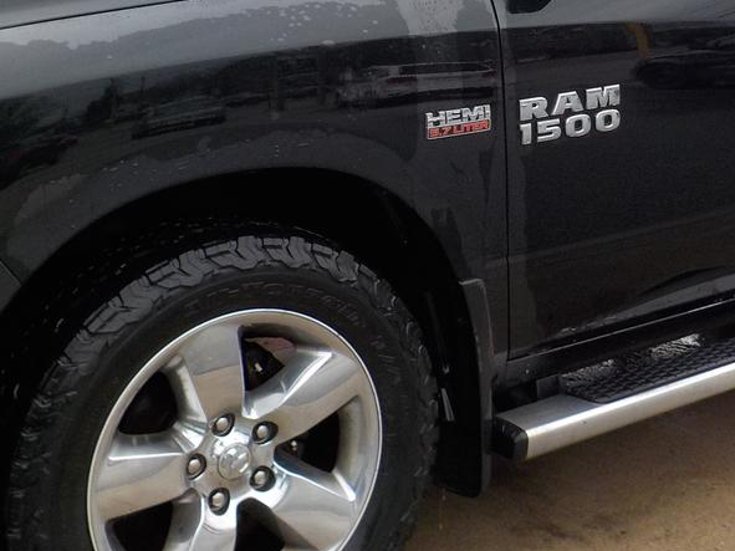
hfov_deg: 29.2
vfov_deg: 22.3
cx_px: 577
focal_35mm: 65
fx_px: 1380
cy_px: 118
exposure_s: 1/100
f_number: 3.3
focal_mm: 4.1
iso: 125
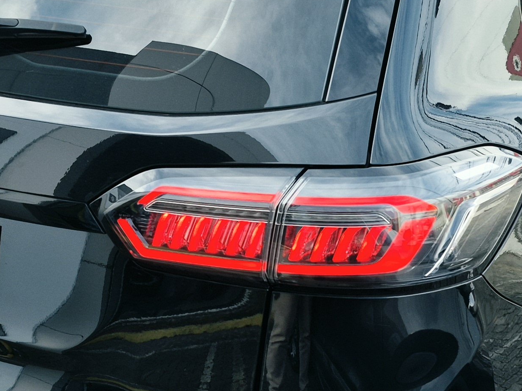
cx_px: 312
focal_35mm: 75
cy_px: 244
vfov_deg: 19.6
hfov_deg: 25.9
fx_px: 1131
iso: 25
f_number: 1.8
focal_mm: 5.4
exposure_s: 1/230
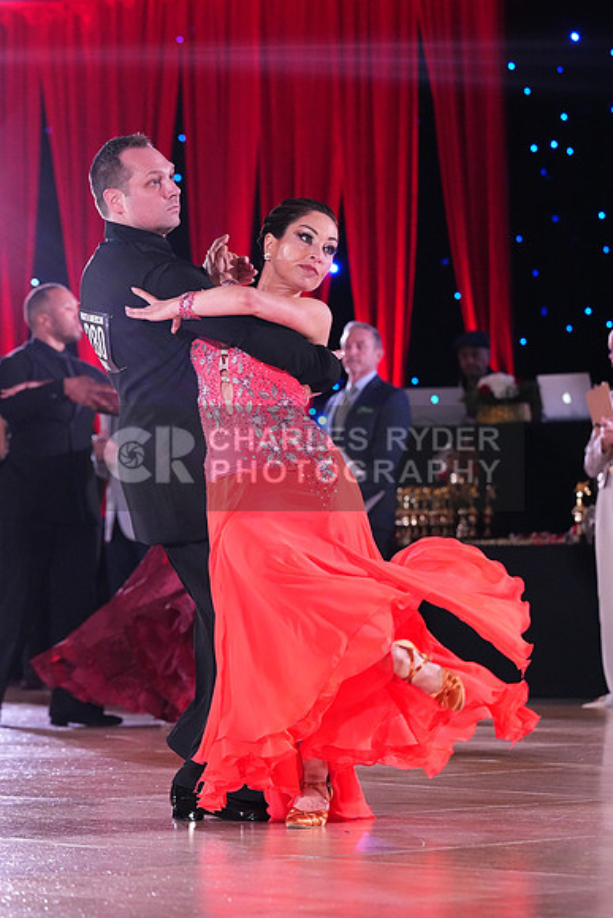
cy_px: 459
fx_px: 3905
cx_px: 306
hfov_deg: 9.0
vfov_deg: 13.4
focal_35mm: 153
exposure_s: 1/320
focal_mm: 153
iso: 8000
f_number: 5.6
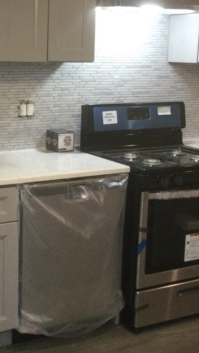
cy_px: 147
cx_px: 48
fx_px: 591
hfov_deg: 19.0
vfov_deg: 33.2
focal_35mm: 63
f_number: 2.4
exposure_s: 1/30
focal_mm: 3.3
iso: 125
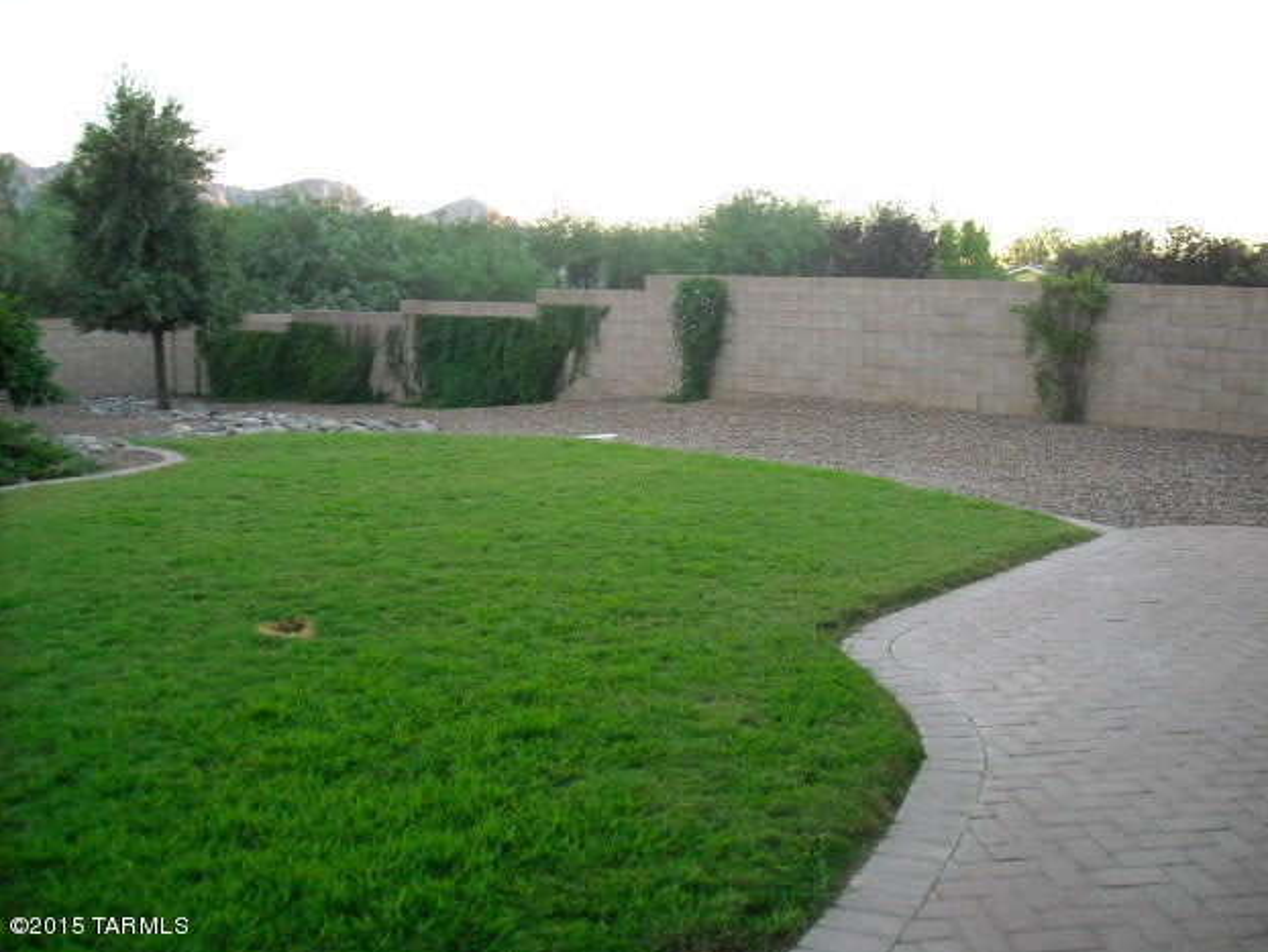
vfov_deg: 39.7
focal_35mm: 36
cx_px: 650
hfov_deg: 51.3
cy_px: 477
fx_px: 1319
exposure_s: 1/60
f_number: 2.8
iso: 295
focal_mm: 5.7
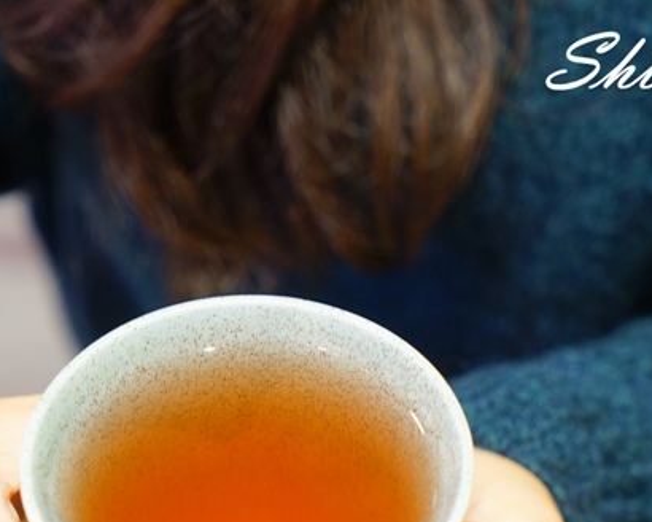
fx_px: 2296
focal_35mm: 119
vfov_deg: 12.9
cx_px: 302
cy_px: 423
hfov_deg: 16.2
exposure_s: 1/10
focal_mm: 65
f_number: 5
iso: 640
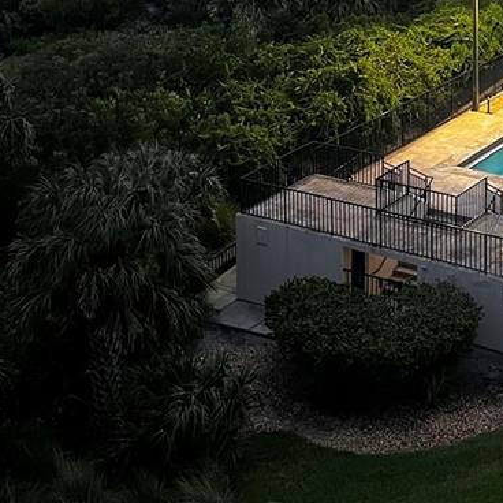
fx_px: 1233
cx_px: 481
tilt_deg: -6.9
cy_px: -131
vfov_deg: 21.1
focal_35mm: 75
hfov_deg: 22.3
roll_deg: -0.7
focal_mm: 5.7
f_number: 1.5
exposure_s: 1/60
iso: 400
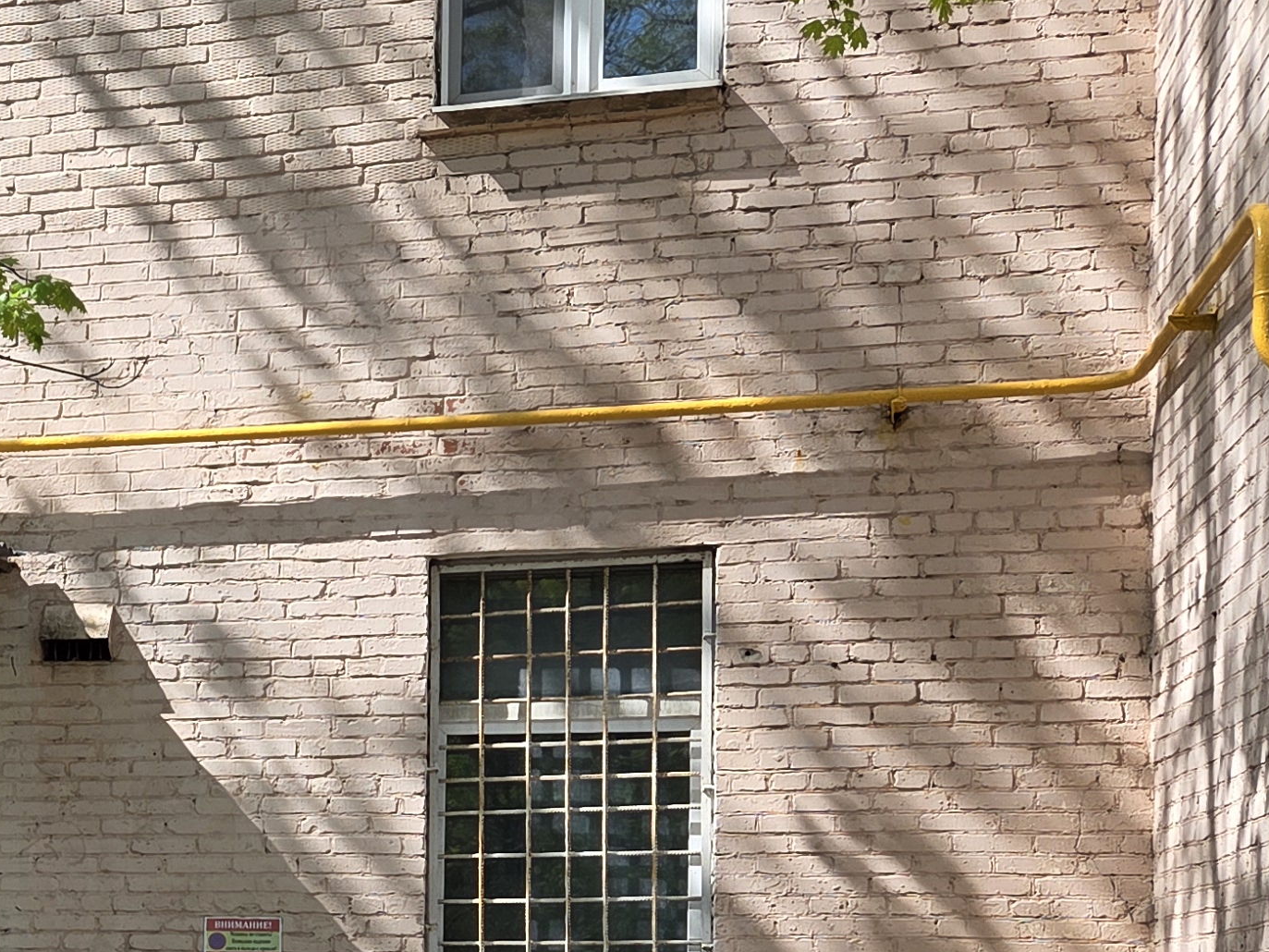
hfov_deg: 26.4
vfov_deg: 21.2
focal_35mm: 67
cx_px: -172
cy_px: 949
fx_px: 2456
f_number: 1.8
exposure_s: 1/2246
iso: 80
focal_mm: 5.4
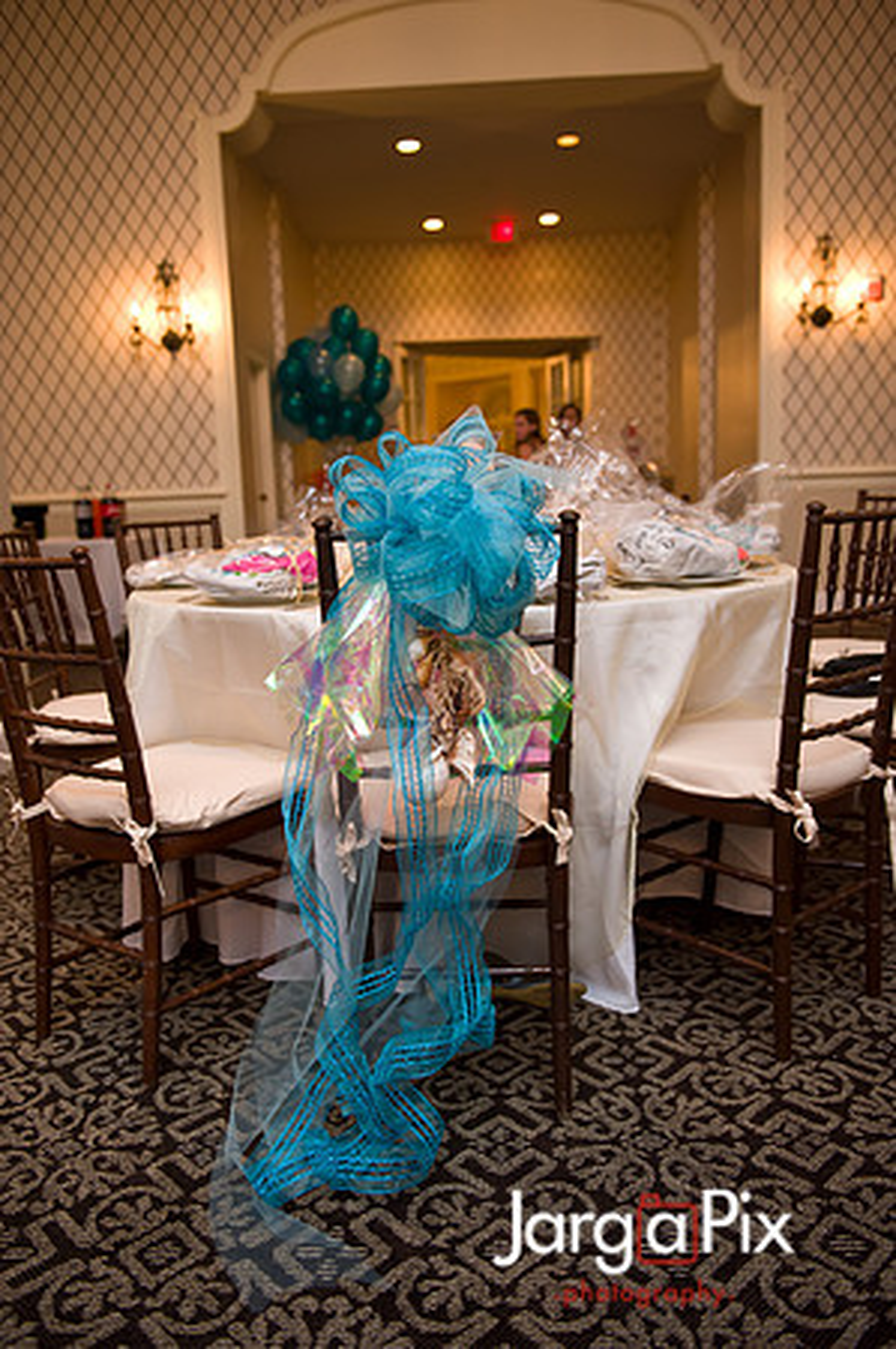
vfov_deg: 65.5
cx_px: 448
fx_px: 1048
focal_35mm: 28
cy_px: 674
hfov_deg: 46.3
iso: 1600
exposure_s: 1/125
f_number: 3.2
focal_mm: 28
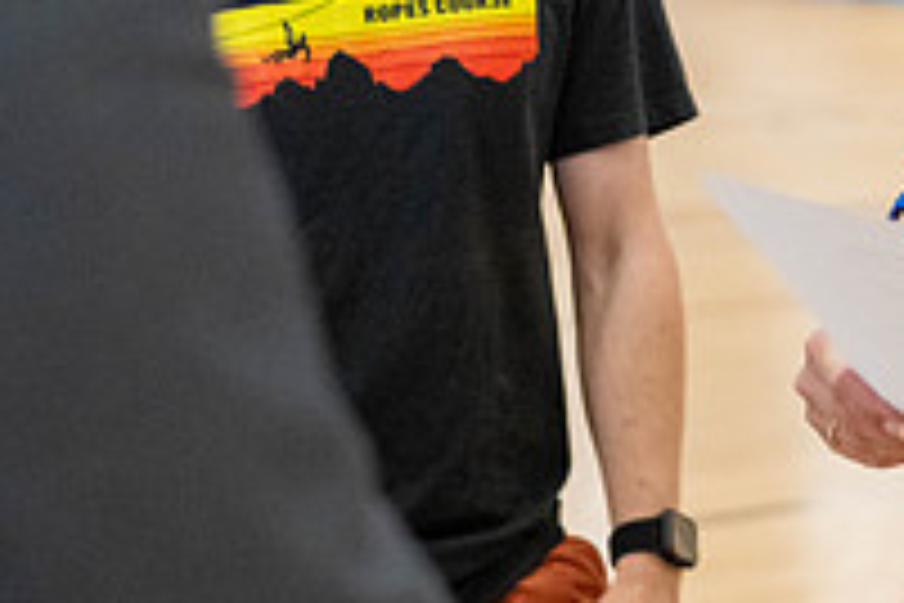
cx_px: 1048
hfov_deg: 13.9
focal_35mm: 144
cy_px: -65
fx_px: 3616
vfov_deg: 9.4
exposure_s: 1/1000
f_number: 2.8
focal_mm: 50
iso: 6400
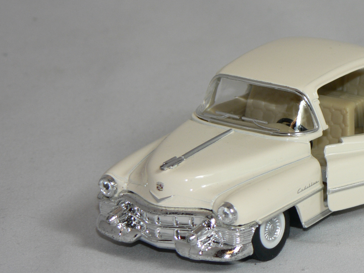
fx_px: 2387
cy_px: 111
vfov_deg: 6.5
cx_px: 315
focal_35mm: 227
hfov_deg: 8.7
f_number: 3.2
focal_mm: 21.6
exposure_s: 1/60
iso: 80
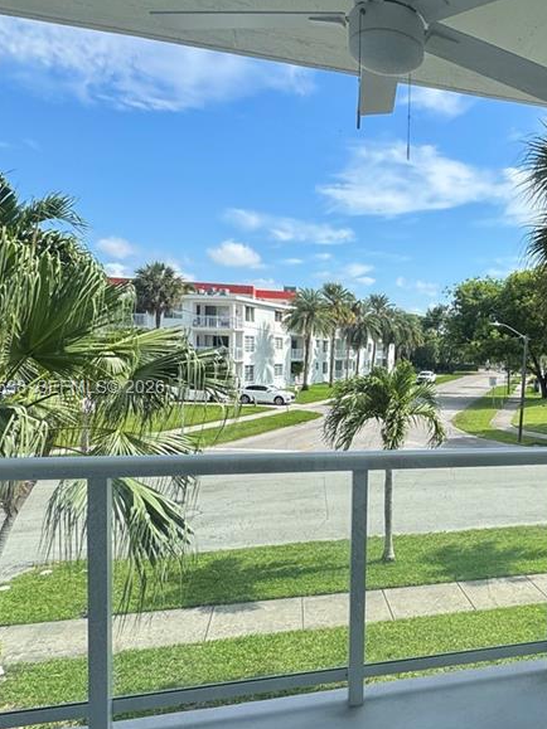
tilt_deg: -3.5
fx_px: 611
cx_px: 499
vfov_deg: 61.6
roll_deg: -1.0
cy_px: 389
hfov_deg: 43.7
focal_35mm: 29
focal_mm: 2.22
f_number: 2.2
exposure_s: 1/1506
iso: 50
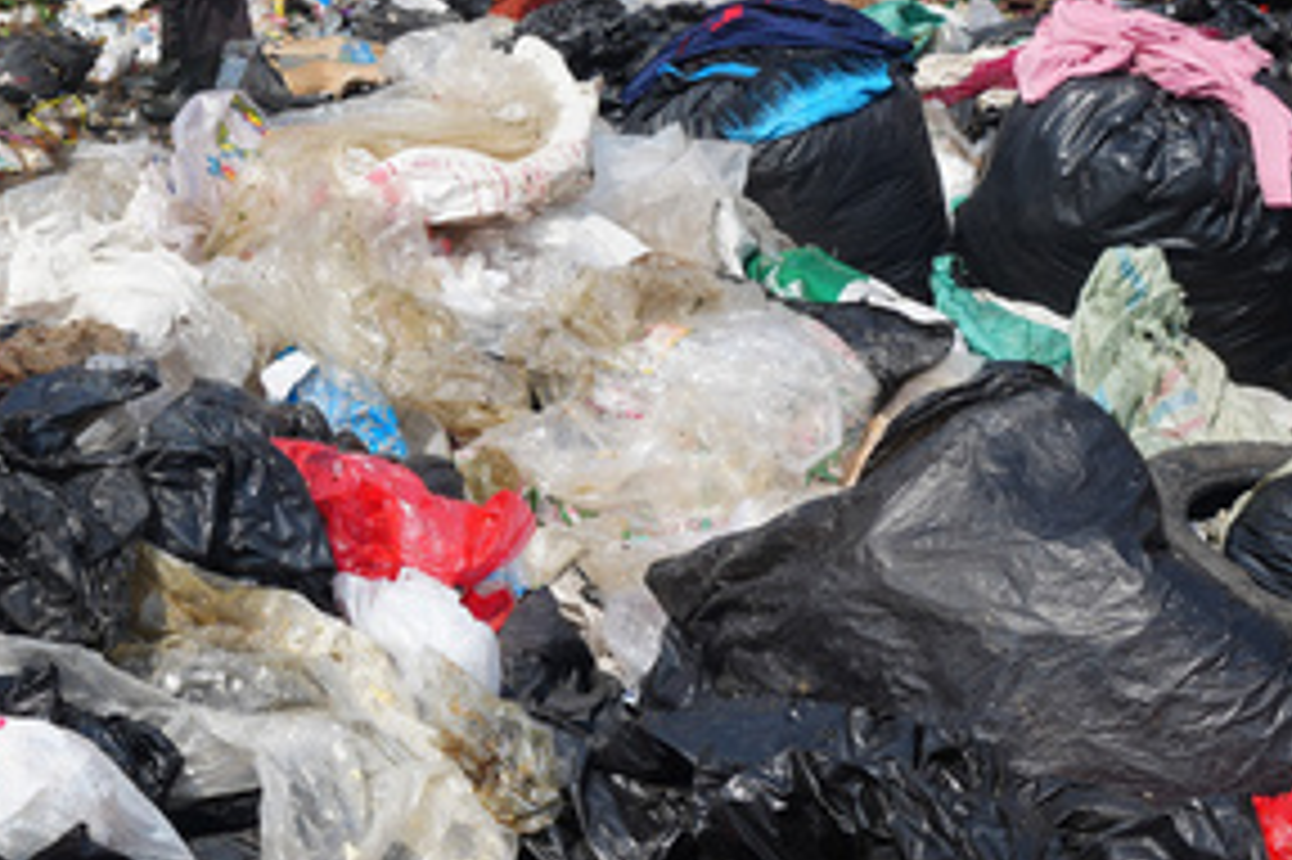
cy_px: -158
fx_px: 2044
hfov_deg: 32.4
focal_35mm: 57
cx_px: 9
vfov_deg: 22.1
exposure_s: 1/320
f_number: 7.1
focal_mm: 16
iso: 100
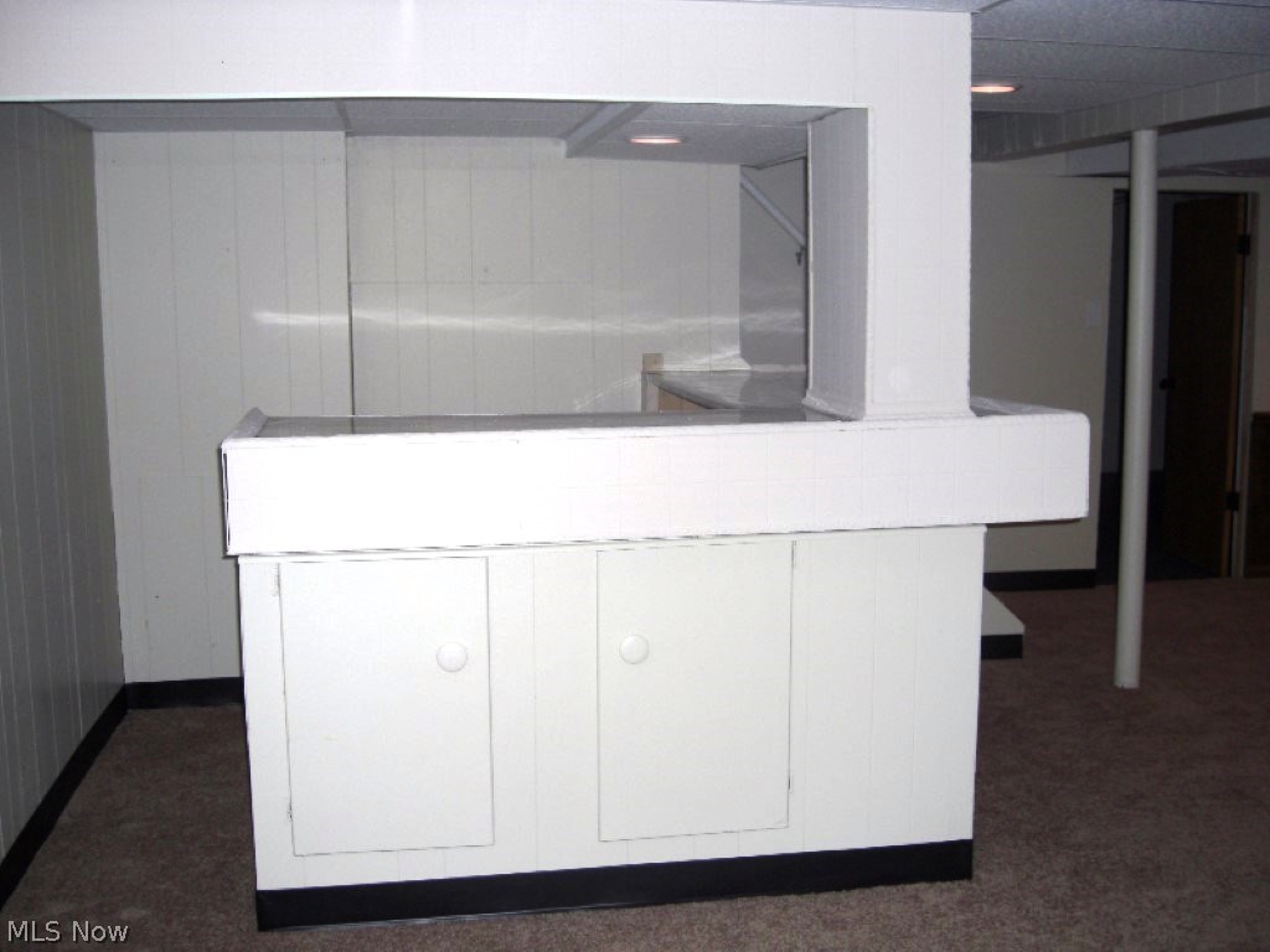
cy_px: 476
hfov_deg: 49.0
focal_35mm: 38
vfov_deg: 37.7
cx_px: 635
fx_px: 1394
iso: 200
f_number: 2.8
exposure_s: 1/60
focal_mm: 7.9
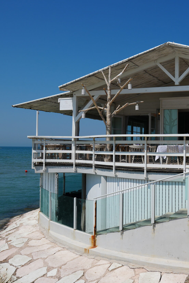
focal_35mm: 37
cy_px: 144
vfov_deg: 51.9
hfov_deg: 34.1
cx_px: 167
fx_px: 291
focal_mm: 16
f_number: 5
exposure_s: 1/1600
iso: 100
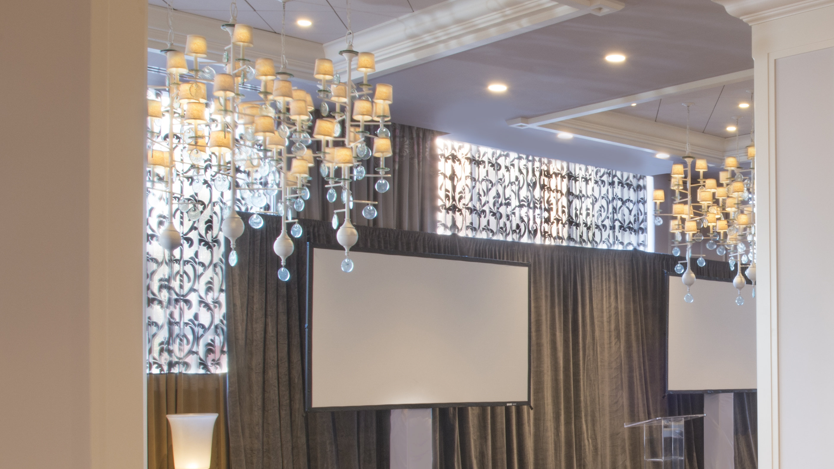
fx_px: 1150
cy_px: 372
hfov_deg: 37.6
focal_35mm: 52
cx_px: 730
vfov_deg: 22.8
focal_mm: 19
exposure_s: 2.5
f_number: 16
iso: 200
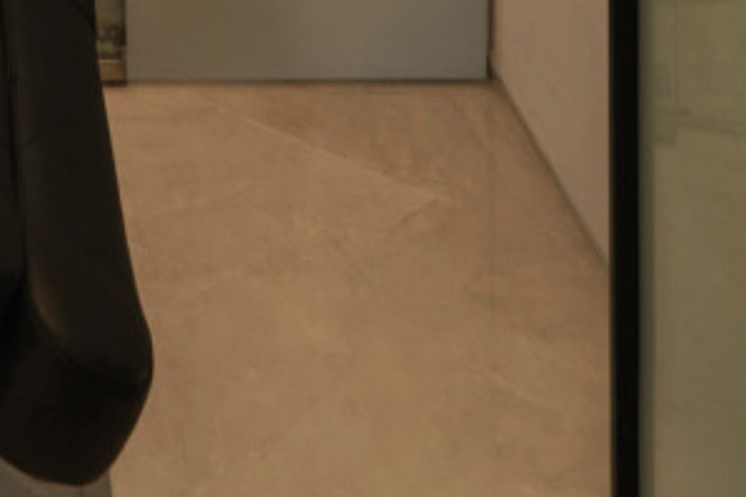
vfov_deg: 12.9
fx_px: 1346
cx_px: -867
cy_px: -829
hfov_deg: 17.4
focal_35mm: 65
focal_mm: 12
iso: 100
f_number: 8
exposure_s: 1/8
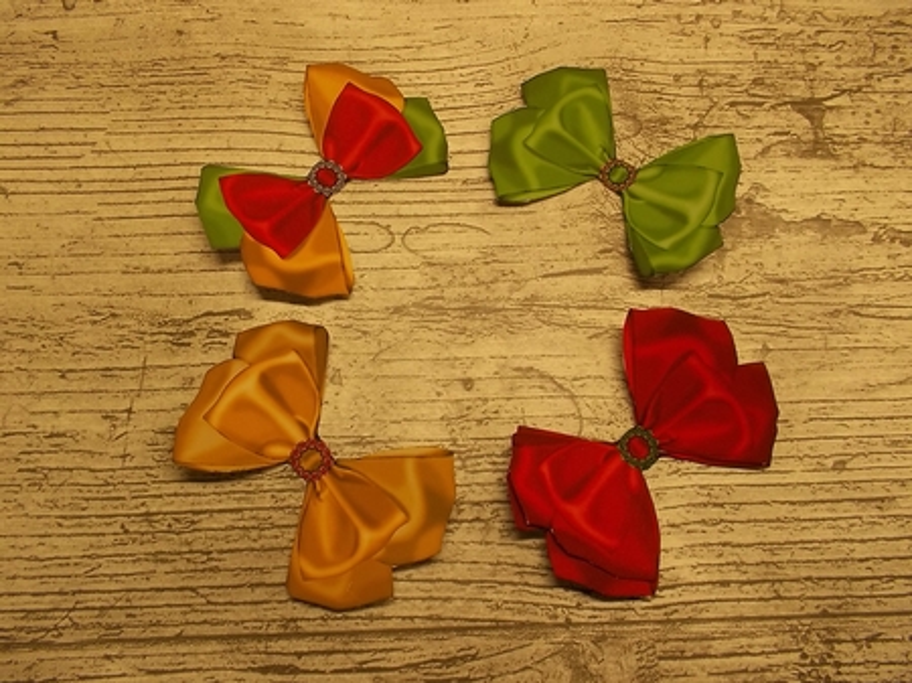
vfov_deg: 48.2
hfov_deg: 61.7
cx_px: 456
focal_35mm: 29
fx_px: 764
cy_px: 342
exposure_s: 1/40
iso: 80
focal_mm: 4.1
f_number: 3.3
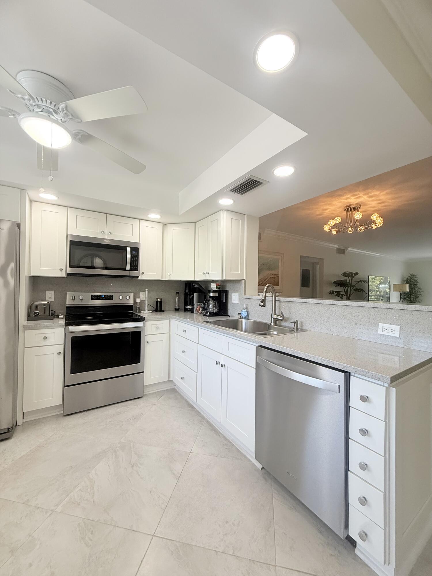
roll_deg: -0.7
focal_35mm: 14
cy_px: 288
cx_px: 216
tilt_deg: +1.2
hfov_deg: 85.7
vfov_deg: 102.1
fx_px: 233
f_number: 2.2
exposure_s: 1/120
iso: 125
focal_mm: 2.22
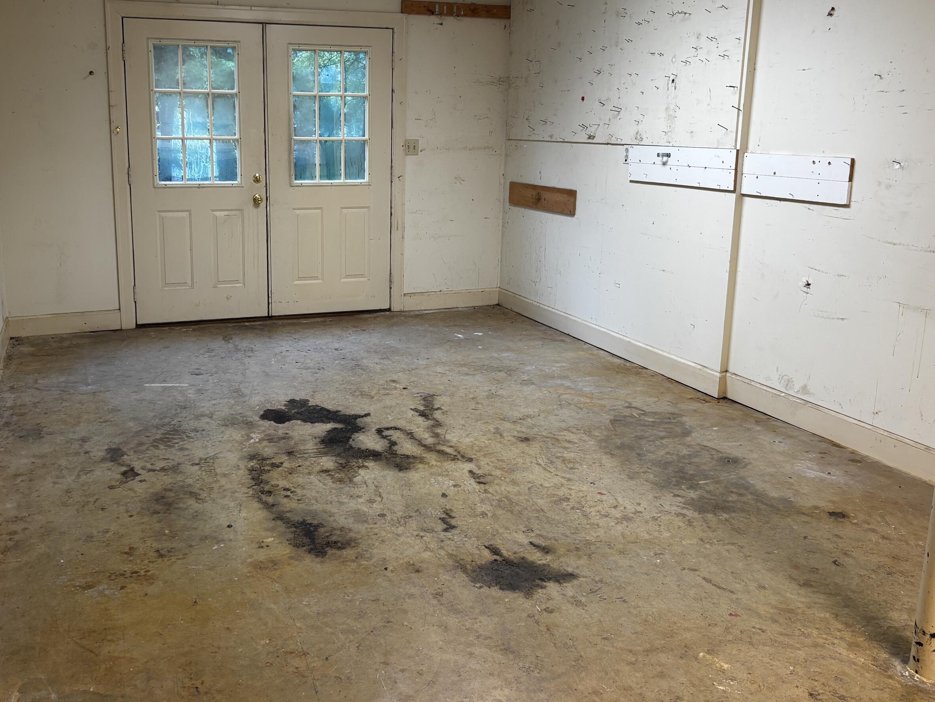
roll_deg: -0.2
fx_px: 891
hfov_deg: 55.0
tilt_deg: -12.2
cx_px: 375
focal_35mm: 33
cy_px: 305
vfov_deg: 42.9
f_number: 1.6
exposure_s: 1/60
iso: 100
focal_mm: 5.96
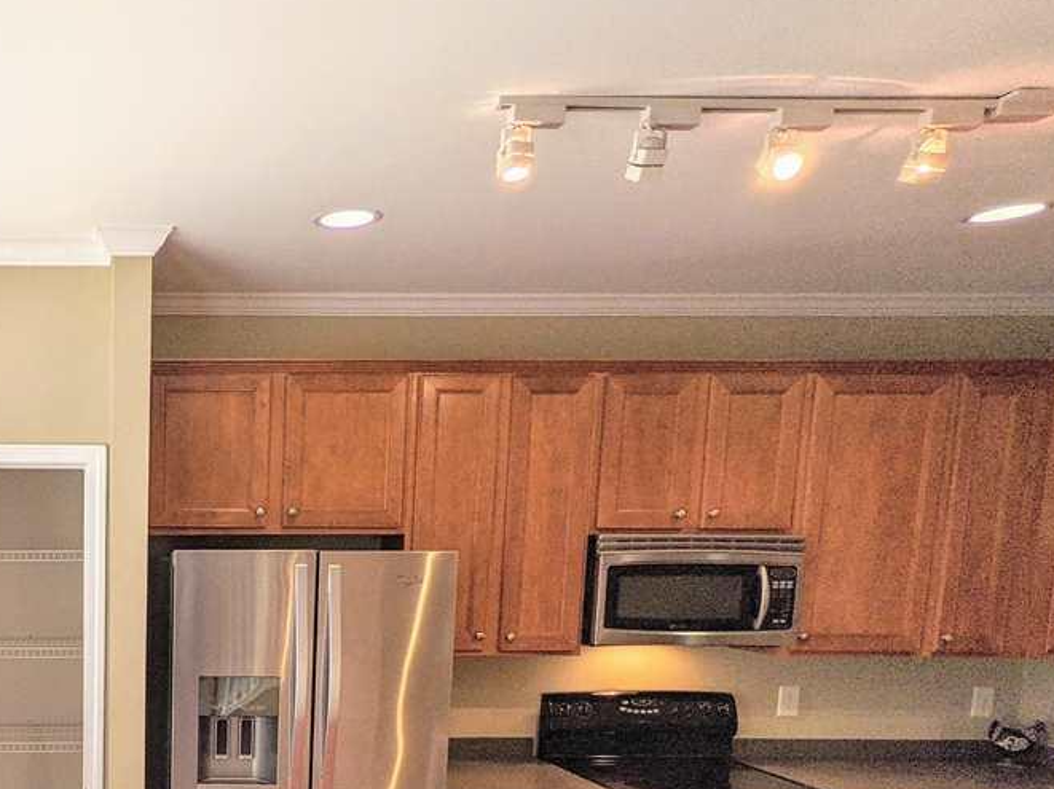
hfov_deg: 49.9
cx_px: 53
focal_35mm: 31
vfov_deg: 42.9
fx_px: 943
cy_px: 652
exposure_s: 1/120
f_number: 2.2
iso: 30
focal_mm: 2.22
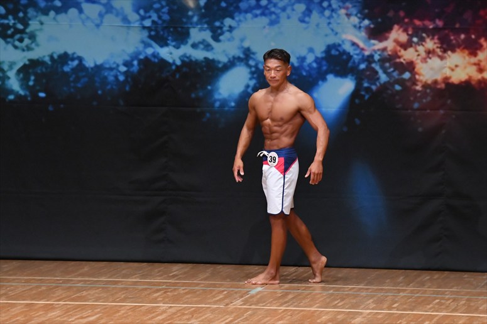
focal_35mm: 285
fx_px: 3854
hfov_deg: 7.2
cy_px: 162
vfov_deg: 4.8
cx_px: 244
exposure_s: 1/400
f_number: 5.6
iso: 6400
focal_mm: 190
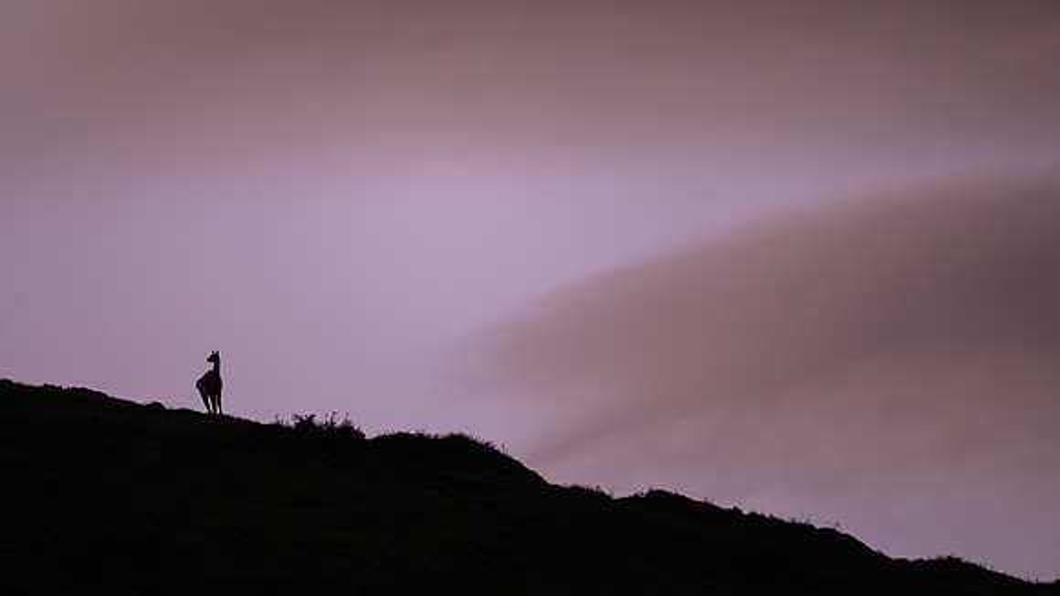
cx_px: 445
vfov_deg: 2.5
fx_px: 13664
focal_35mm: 486
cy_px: 186
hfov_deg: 4.4
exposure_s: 1/800
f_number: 2.8
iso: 640
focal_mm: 400
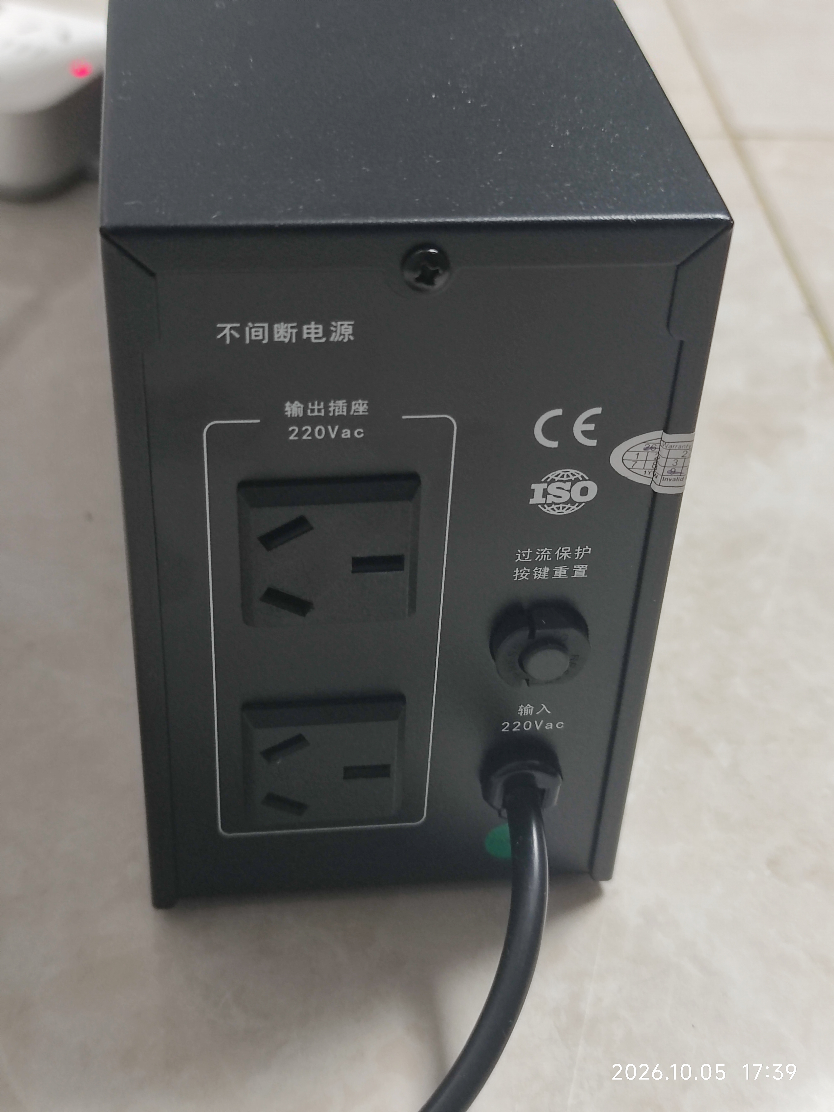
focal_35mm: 48
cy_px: 556
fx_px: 1542
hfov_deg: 30.3
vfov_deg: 39.7
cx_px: 417
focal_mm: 6.72
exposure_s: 1/60
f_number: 1.69
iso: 553
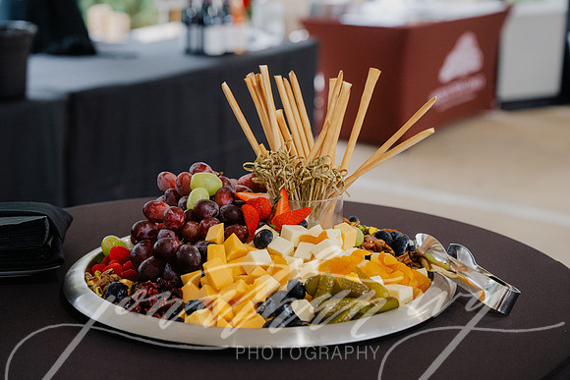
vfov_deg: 19.5
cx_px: 285
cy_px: 190
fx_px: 1109
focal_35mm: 70
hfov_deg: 28.8
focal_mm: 70
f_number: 5
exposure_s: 1/200
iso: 1800
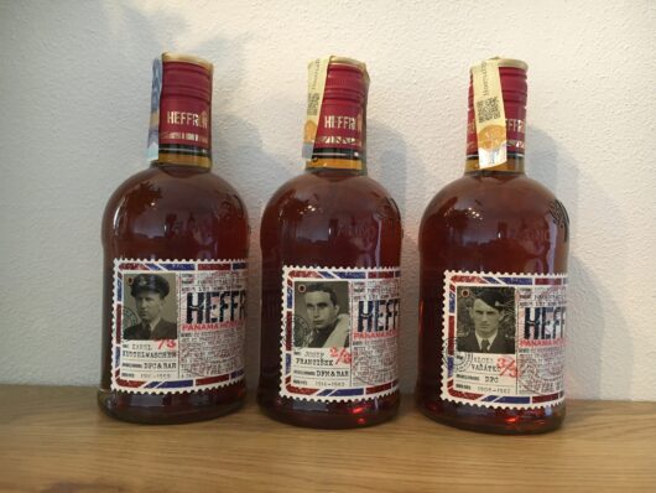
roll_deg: -1.2
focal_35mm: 29
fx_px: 550
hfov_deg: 61.6
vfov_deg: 48.3
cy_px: 246
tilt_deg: -0.4
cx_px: 328
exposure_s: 1/30
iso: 160
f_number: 2.2
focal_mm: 4.15
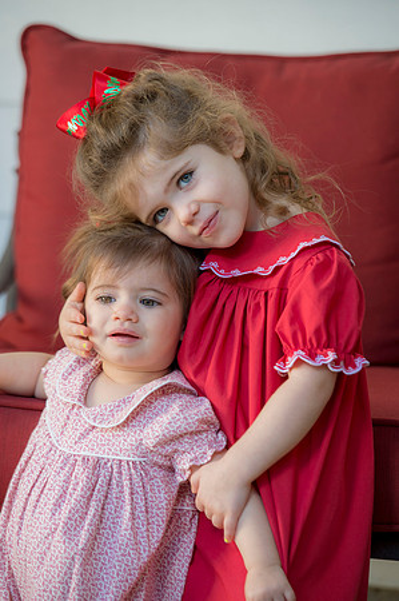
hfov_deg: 8.1
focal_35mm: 170
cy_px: 300
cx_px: 200
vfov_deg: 12.1
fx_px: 2833
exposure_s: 1/200
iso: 320
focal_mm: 170
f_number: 4.5
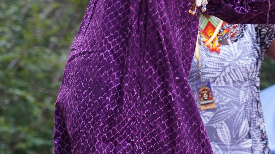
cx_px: 219
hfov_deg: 9.4
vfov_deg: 5.3
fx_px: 1663
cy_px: -16
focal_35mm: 228
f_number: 4
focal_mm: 63
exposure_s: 1/160
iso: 640
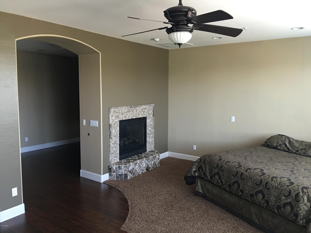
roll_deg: +0.3
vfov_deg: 48.2
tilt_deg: -4.9
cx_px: 156
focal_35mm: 29
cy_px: 116
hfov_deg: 61.7
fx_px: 261
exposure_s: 1/15
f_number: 2.2
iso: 50
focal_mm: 4.15
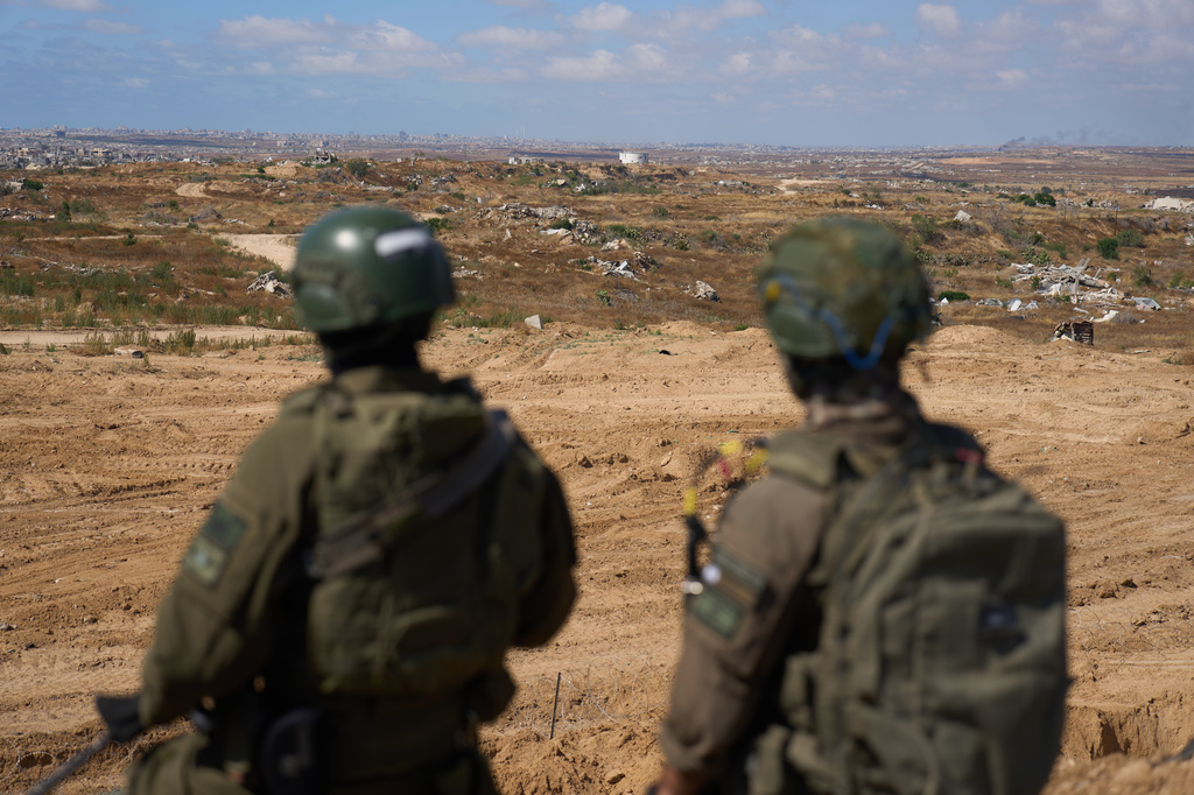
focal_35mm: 57
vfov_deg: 23.8
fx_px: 1890
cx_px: 597
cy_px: 398
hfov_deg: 35.1
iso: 50
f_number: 2.8
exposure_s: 1/1250
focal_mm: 57
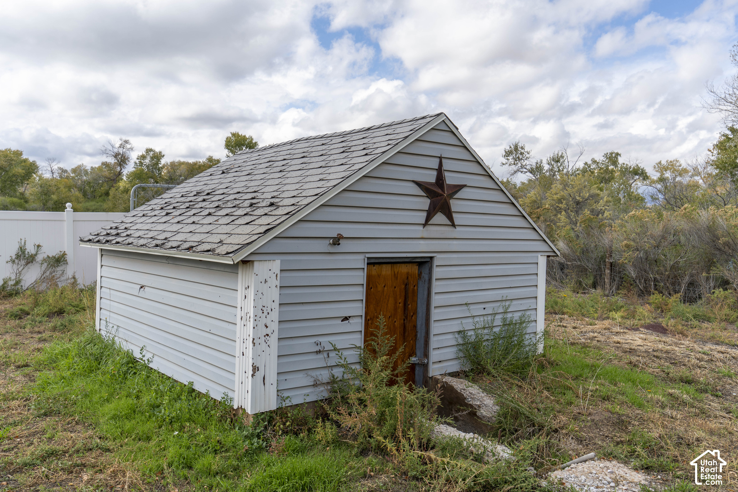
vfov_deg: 46.4
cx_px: 369
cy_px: 246
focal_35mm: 28
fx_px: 574
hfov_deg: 65.5
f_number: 8
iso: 100
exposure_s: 1/250
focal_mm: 28
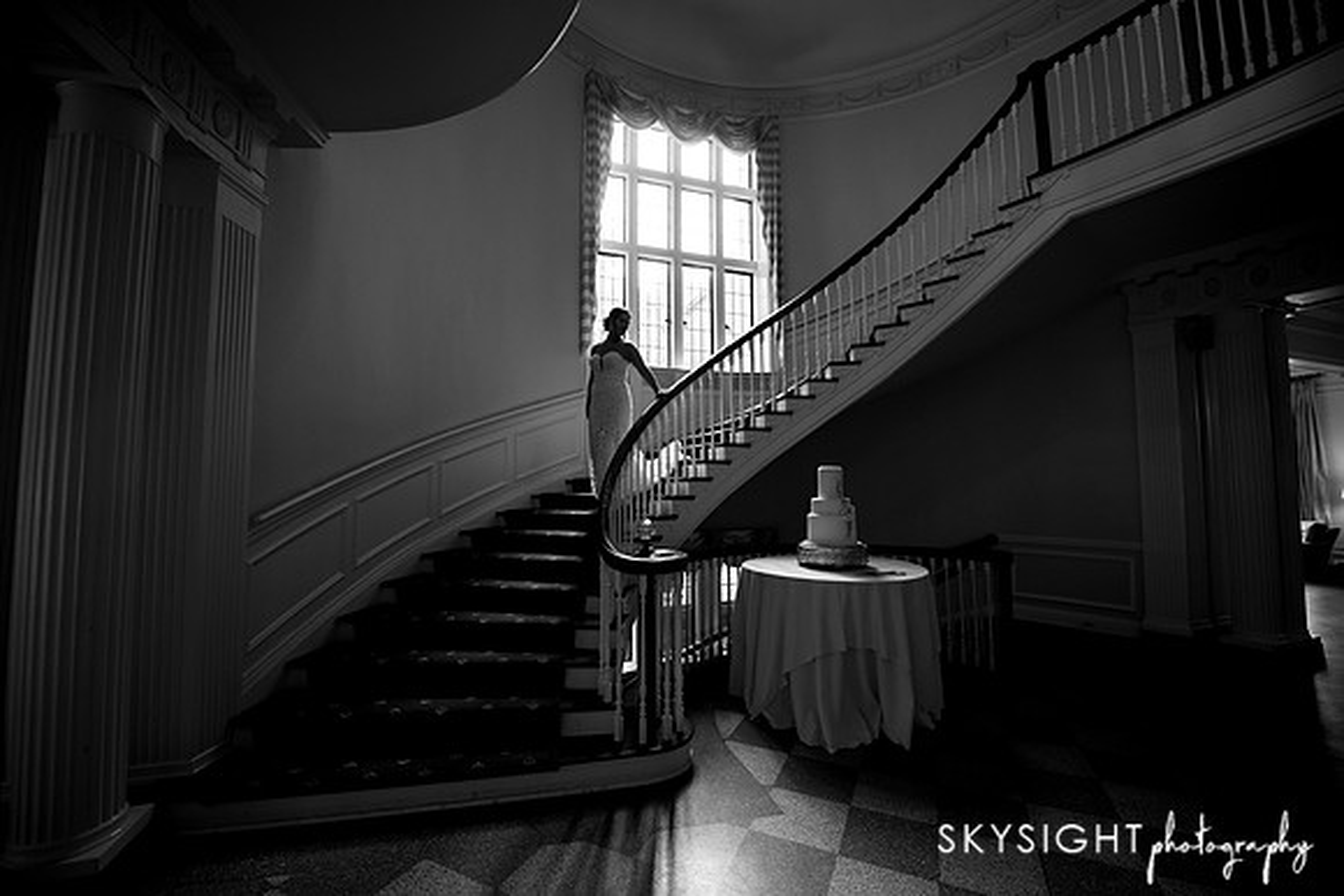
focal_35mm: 14
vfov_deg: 81.2
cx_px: 672
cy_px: 448
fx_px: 523
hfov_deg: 104.2
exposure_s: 1/200
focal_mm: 14
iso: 1000
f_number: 2.8
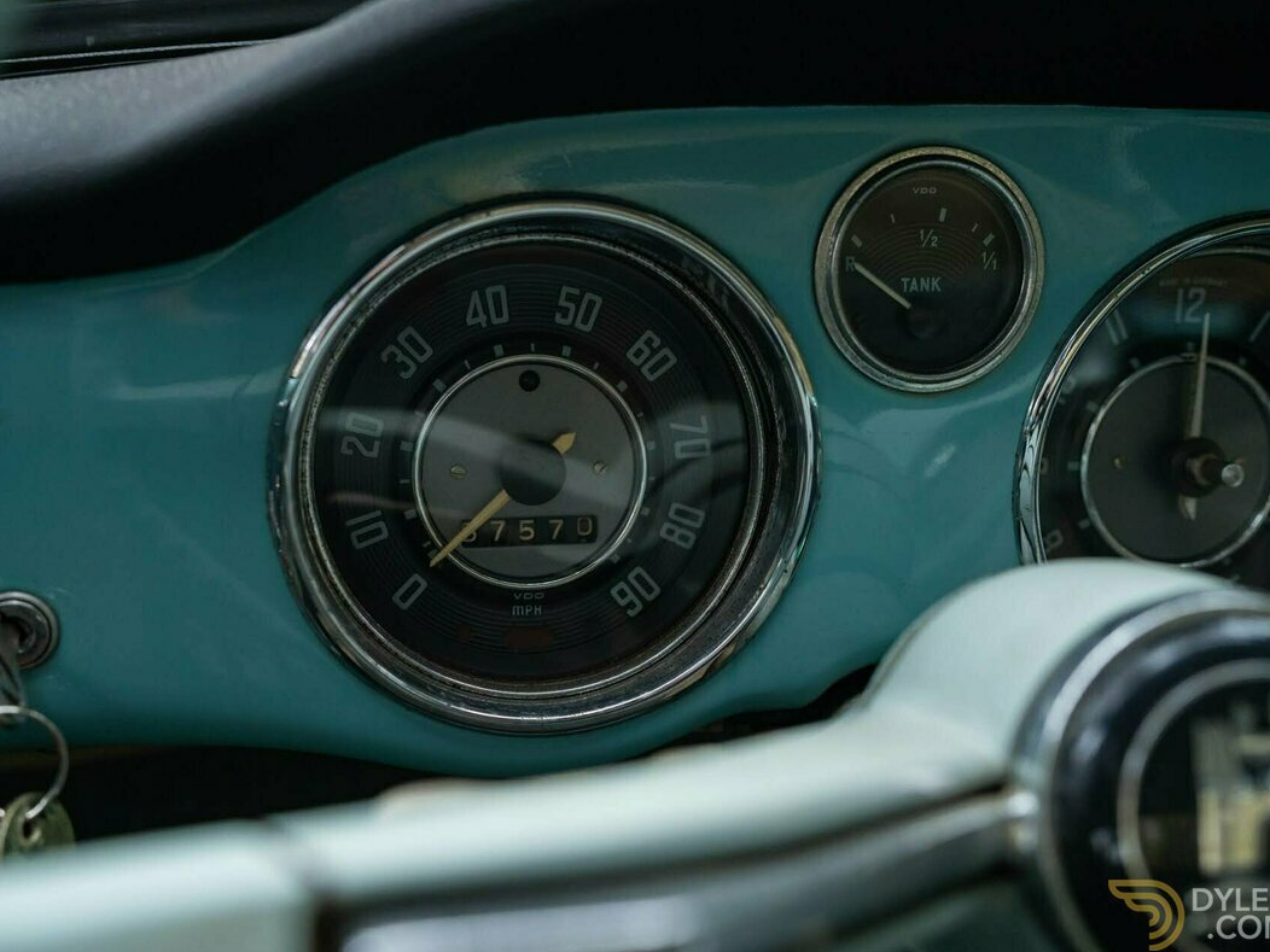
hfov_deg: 45.7
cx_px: 549
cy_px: 481
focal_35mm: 41
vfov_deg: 35.1
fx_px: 1504
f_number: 4.5
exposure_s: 1/20
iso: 640
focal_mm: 35
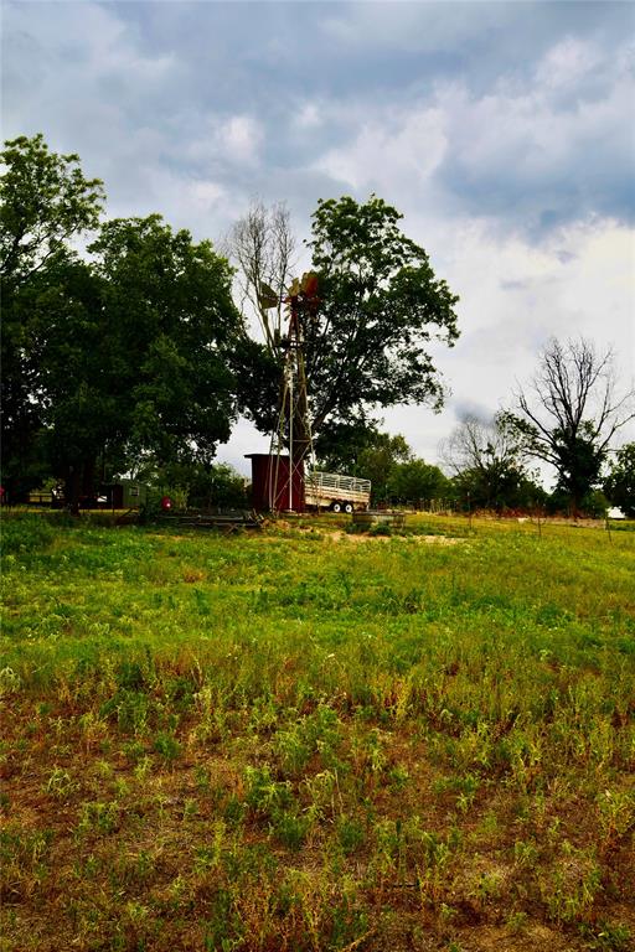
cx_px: 318
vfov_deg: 61.9
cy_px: 476
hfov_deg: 43.6
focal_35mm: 30
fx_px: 794
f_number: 5.6
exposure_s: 1/250
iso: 100
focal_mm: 20
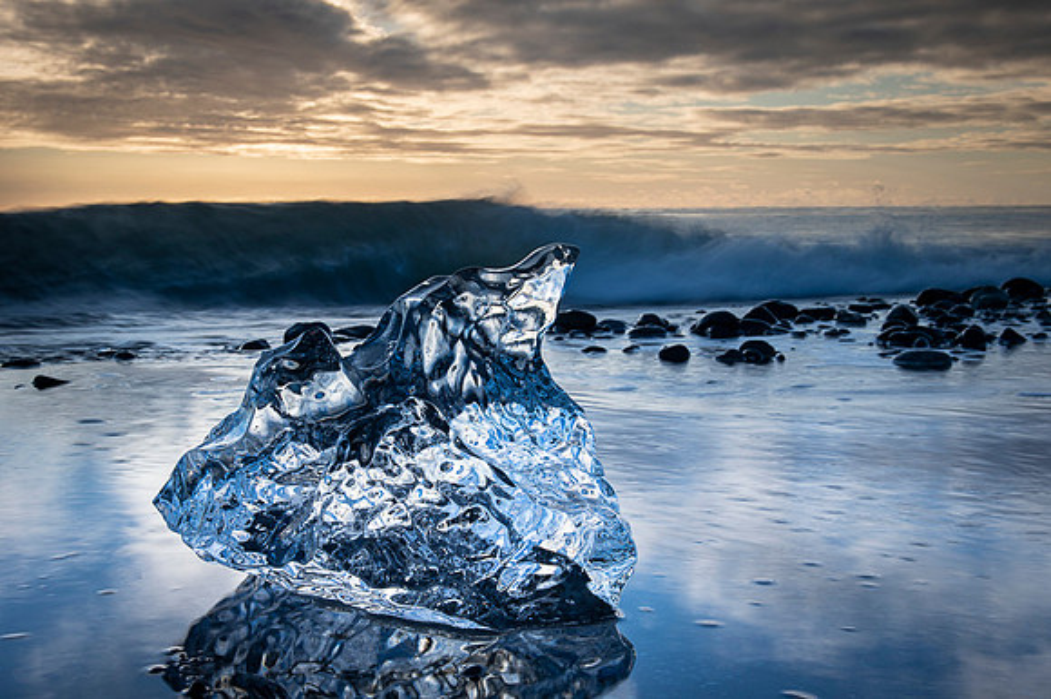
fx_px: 1391
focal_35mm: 48
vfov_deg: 28.2
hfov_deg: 41.3
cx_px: 438
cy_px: 410
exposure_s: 1/3
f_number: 16
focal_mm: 35
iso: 31
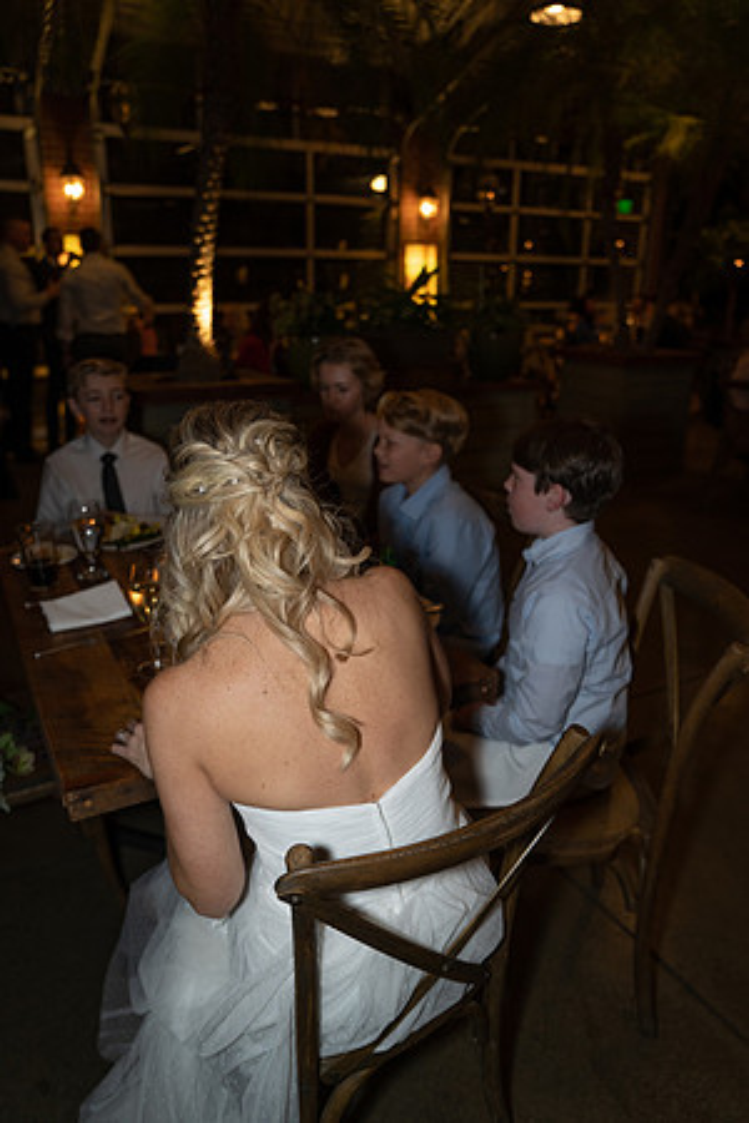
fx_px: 780
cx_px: 374
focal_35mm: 25
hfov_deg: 51.3
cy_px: 562
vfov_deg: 71.5
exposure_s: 1/125
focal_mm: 25
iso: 1250
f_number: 2.8
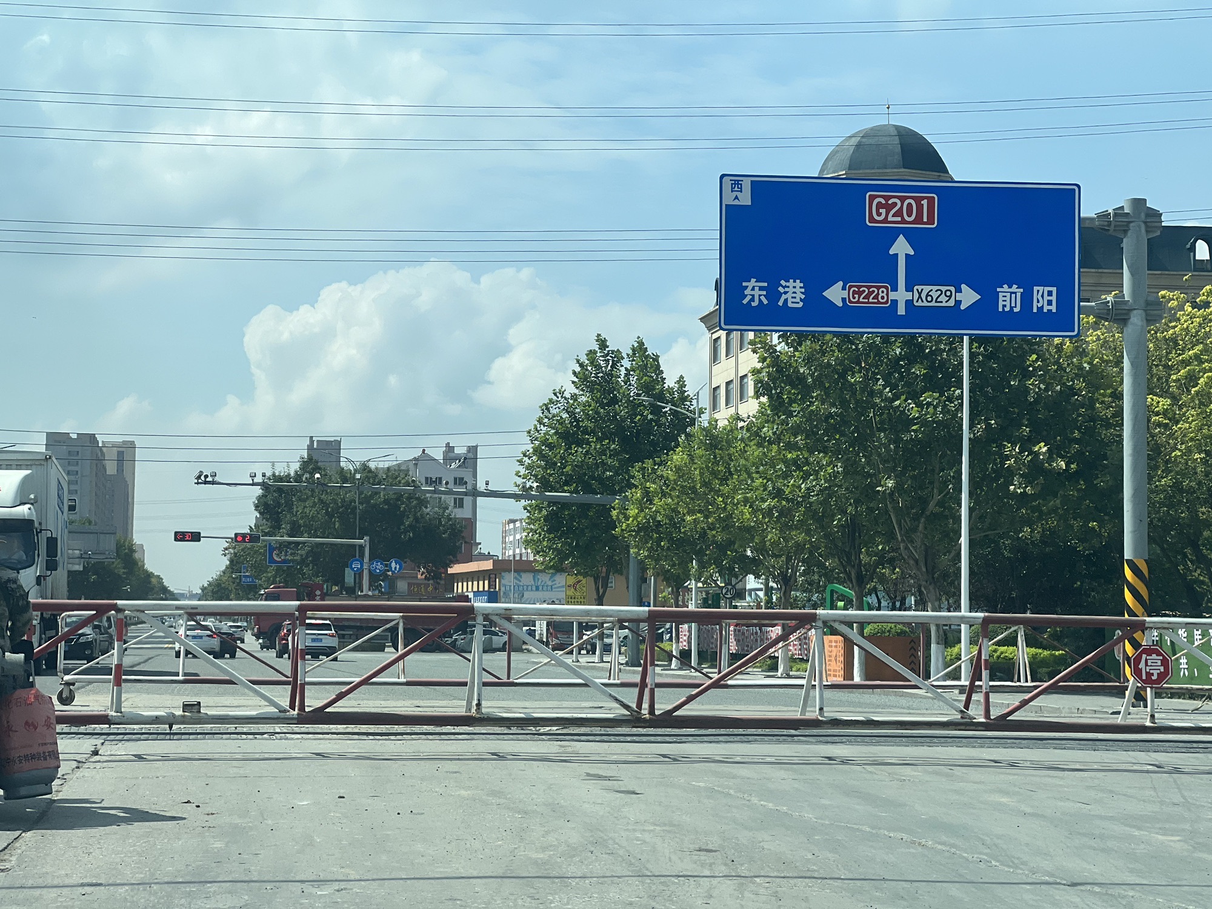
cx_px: 606
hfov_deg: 25.3
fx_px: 2696
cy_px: 454
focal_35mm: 77
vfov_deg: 19.1
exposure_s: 1/742
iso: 32
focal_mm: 9
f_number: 2.8
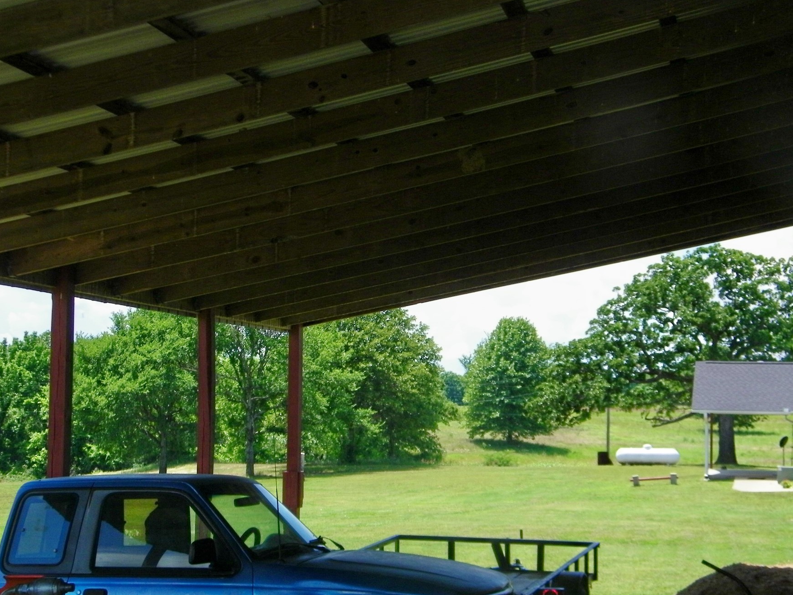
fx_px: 1443
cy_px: 325
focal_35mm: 63
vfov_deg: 23.3
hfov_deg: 30.7
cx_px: 416
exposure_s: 1/160
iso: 80
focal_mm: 10.1
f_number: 8.2
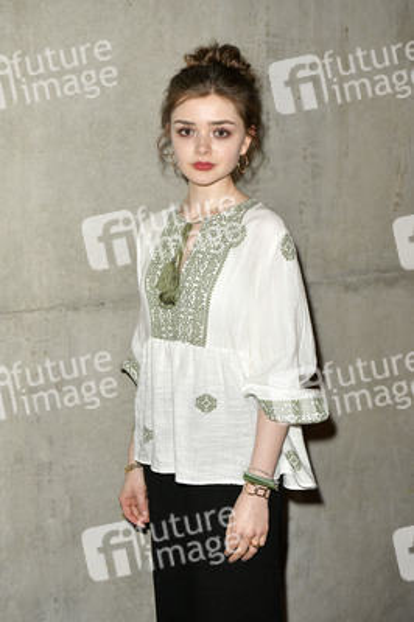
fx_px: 950
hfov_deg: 24.6
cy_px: 311
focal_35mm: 55
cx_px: 207
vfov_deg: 36.3
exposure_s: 1/250
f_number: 5.6
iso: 2500
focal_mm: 55
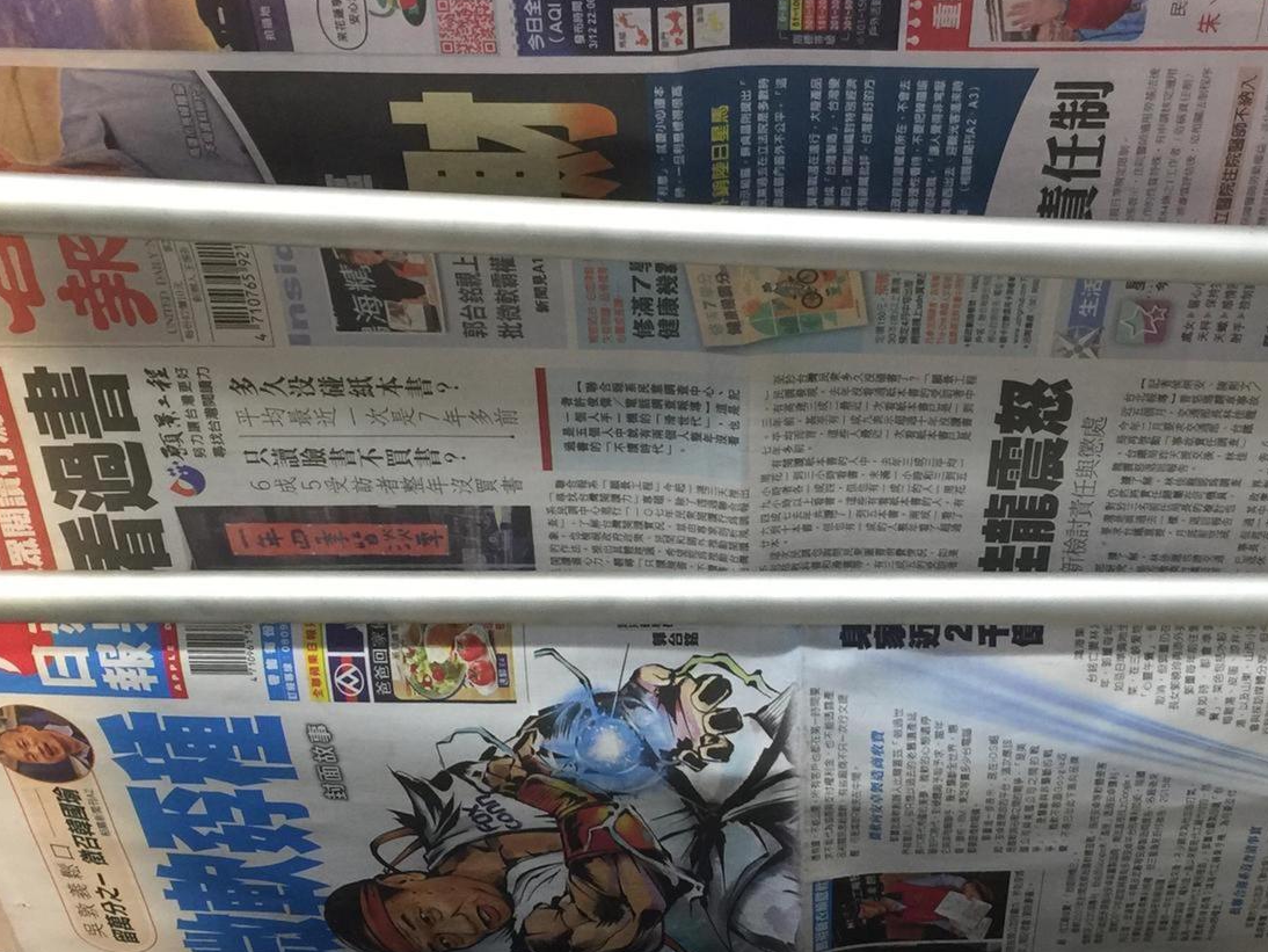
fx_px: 1942
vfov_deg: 27.0
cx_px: 782
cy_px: 750
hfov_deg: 36.0
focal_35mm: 53
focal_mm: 4.15
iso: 64
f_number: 2.2
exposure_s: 1/15
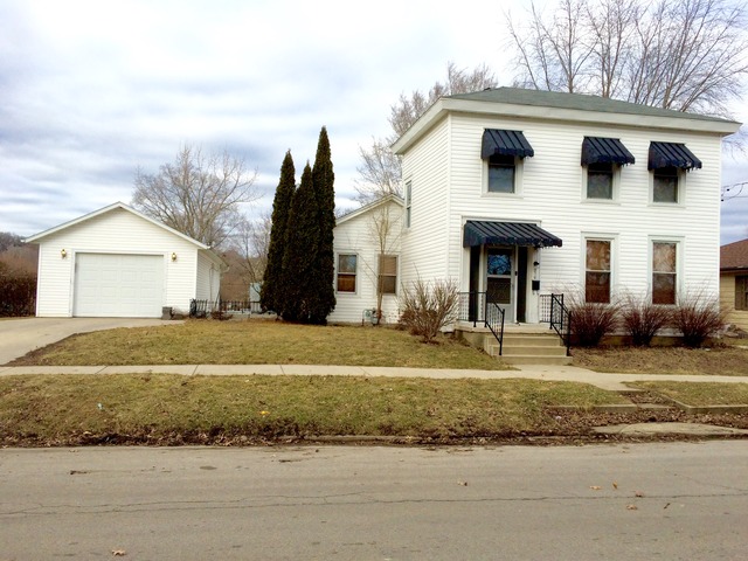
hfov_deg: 61.7
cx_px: 374
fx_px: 627
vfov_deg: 48.2
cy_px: 280
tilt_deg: +1.5
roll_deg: +0.7
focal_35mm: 29
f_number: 2.2
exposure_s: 1/760
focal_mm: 4.15
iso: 32
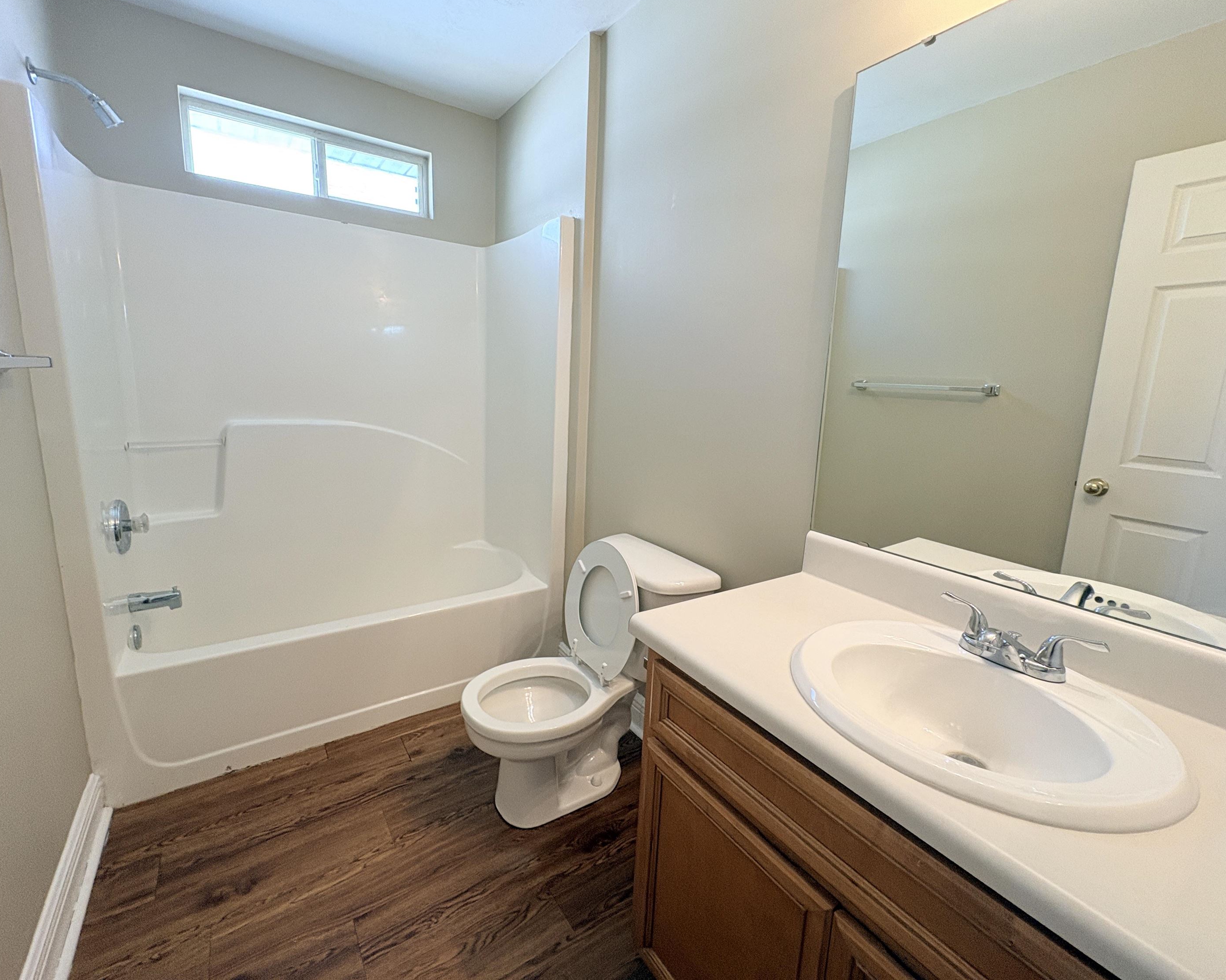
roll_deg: -2.2
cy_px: 477
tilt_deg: -11.1
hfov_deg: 96.8
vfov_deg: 84.0
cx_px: 604
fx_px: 544
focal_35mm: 15
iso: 200
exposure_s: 1/60
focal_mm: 2.22
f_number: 2.2
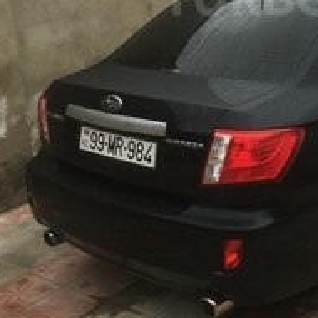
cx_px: 291
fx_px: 696
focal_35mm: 67
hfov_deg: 24.9
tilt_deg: -7.8
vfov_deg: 24.5
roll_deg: +5.0
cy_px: -3
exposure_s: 1/635
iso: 25
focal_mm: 4.15
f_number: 2.2
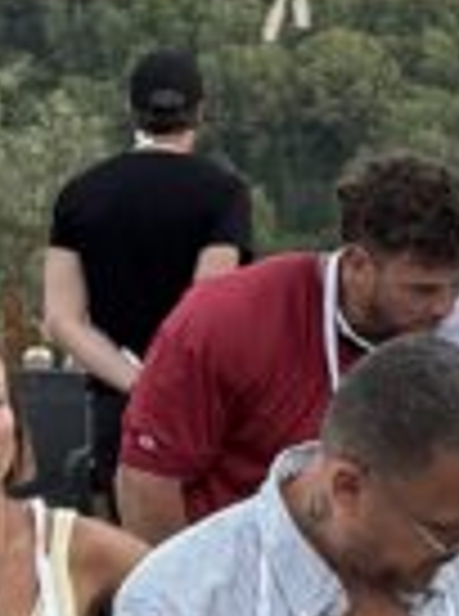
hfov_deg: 8.1
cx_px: 554
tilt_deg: -11.1
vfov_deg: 11.0
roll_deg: -0.1
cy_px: 553
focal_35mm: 180
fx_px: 3197
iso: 100
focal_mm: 6.76
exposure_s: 1/188
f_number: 1.78
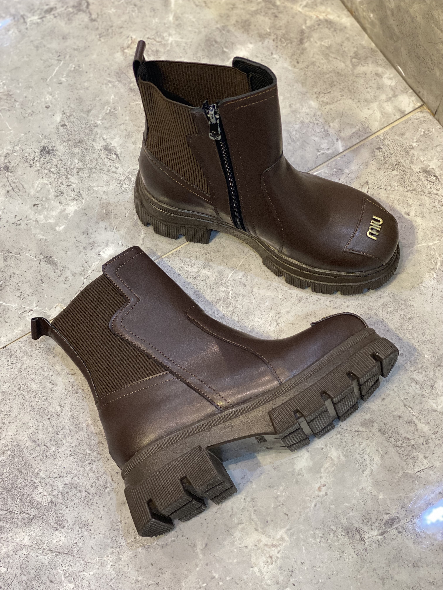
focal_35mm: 52
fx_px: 887
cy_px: 295
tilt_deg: -67.7
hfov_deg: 28.0
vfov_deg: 36.8
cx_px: 222
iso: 160
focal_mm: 6
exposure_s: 1/100
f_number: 2
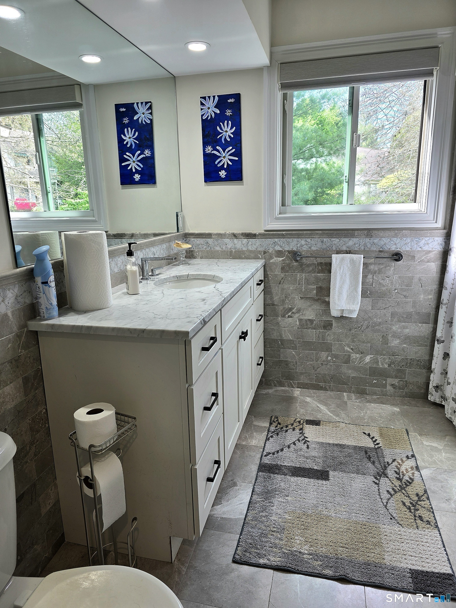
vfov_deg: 73.9
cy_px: 304
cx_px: 228
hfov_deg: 58.9
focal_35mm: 23
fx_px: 404
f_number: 1.7
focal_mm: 6.3
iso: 40
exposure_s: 1/120
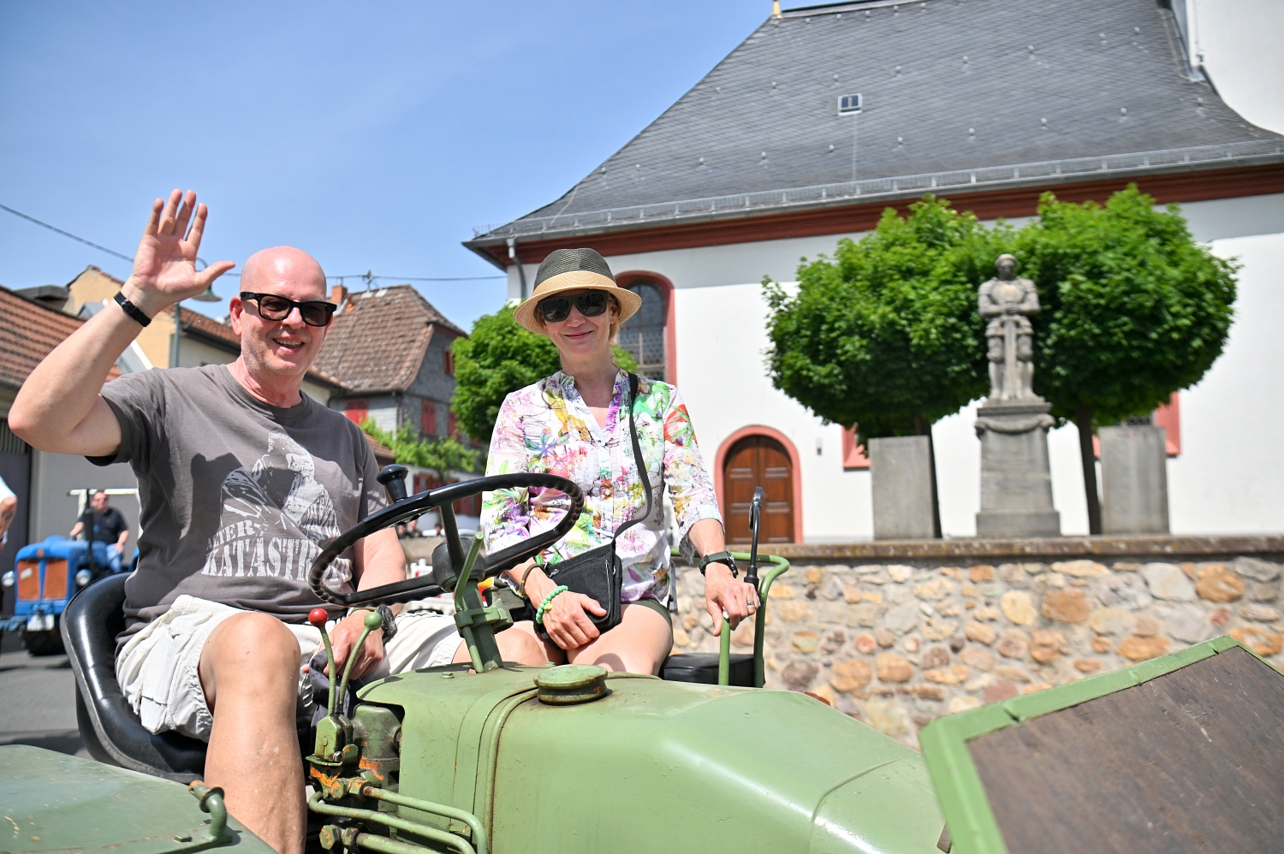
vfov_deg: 41.1
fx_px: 1141
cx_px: 642
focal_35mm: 32
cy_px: 427
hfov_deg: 58.7
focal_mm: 32
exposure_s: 1/5000
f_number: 5.6
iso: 320
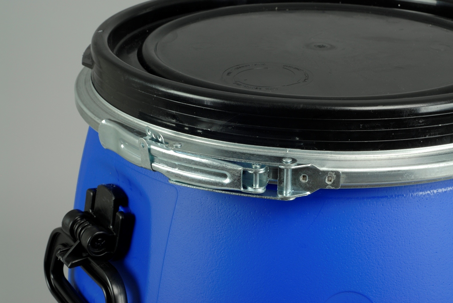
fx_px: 945
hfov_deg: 27.0
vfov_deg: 18.2
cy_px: 152
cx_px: 226
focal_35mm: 75
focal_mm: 50
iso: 200
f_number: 11
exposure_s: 1/2.5
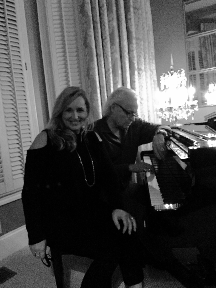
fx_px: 241
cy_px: 144
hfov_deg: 48.2
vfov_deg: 61.7
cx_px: 108
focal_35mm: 29
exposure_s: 1/4
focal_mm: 4.15
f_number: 2.2
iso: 250
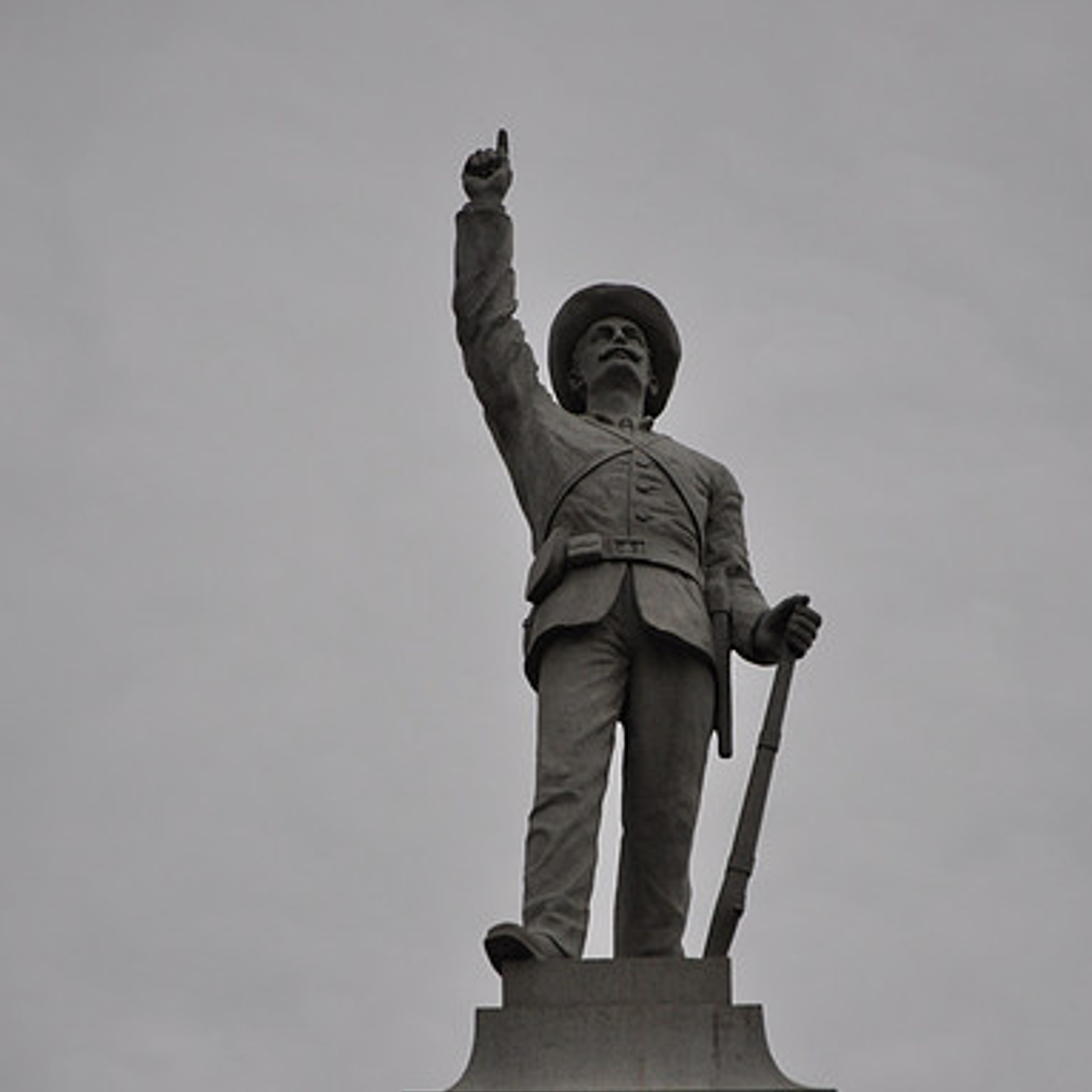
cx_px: 639
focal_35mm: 203
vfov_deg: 8.6
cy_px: 546
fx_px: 7232
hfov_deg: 8.6
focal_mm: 105
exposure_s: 1/60
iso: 500
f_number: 5.6
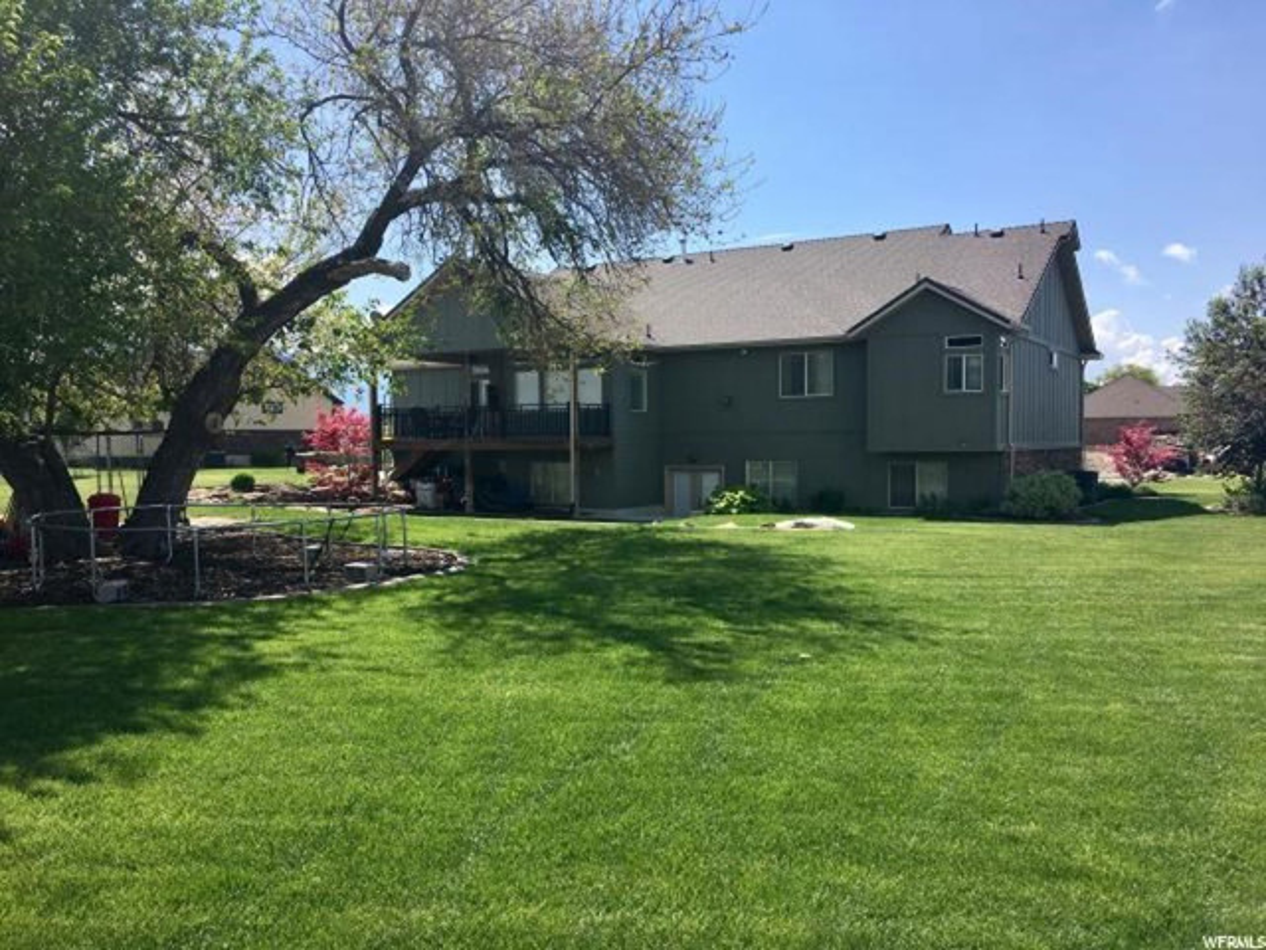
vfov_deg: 48.2
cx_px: 633
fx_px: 1061
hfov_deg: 61.7
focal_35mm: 29
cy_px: 475
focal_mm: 4.15
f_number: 2.2
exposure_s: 1/1451
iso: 25
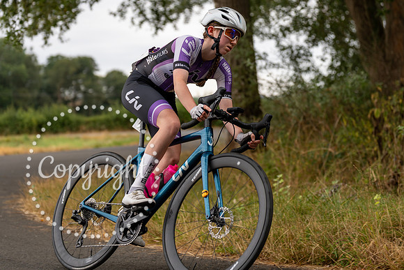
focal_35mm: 85
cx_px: 201
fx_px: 956
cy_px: 106
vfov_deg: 16.0
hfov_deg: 23.9
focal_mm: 70
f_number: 2.8
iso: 400
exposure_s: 1/1000
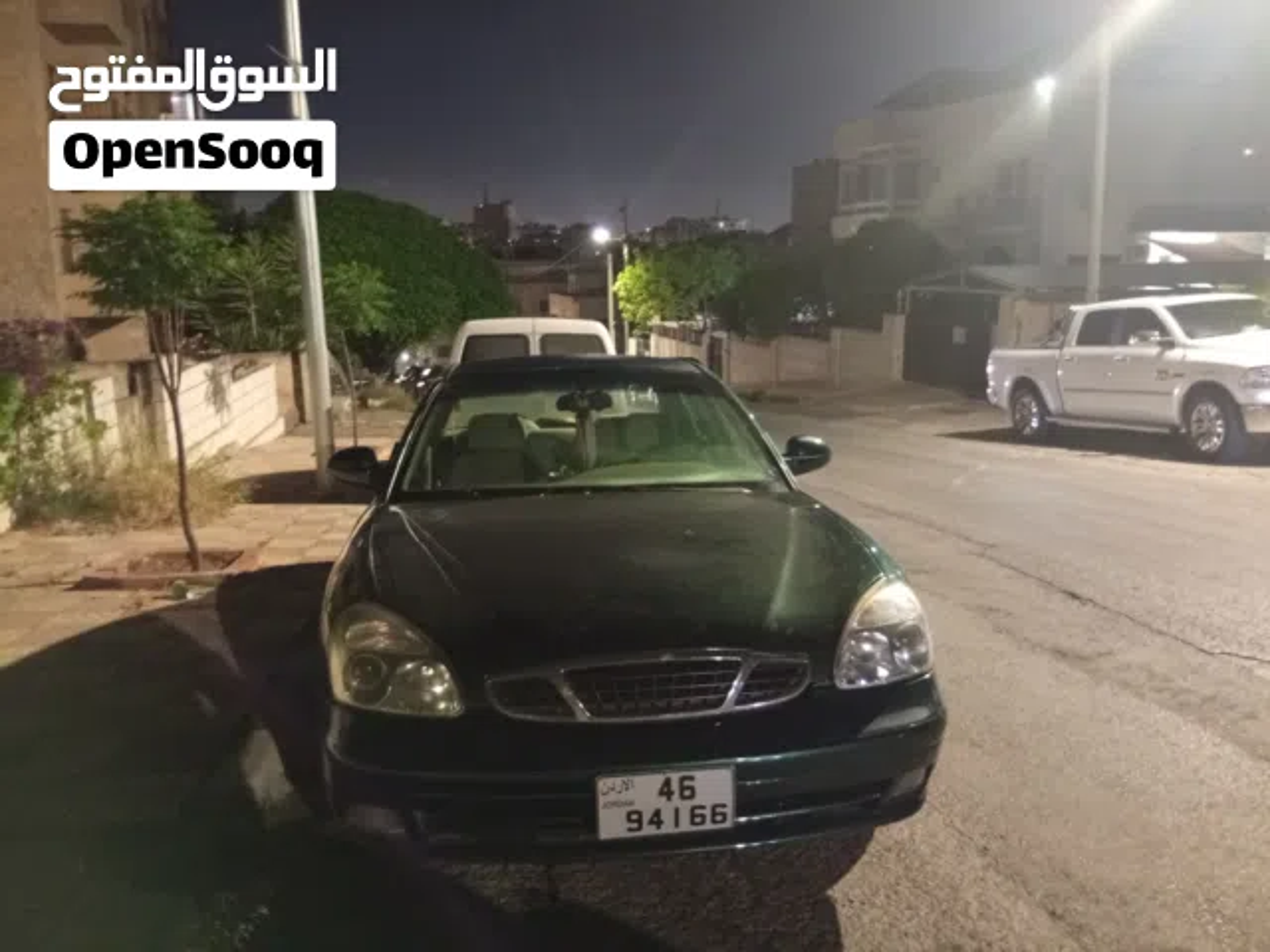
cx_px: 635
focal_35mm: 27
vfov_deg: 51.4
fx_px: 991
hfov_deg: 65.3
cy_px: 476
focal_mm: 3.84
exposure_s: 1/14.3
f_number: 1.8
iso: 4365
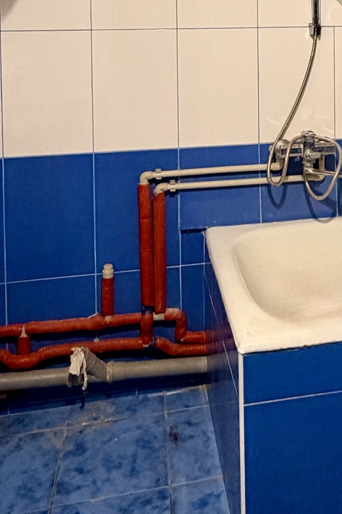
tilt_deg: -1.6
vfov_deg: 42.2
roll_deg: +0.1
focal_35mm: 42
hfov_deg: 31.2
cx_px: 265
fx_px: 599
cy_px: 43
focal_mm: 2.22
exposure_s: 1/50
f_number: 2.2
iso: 320
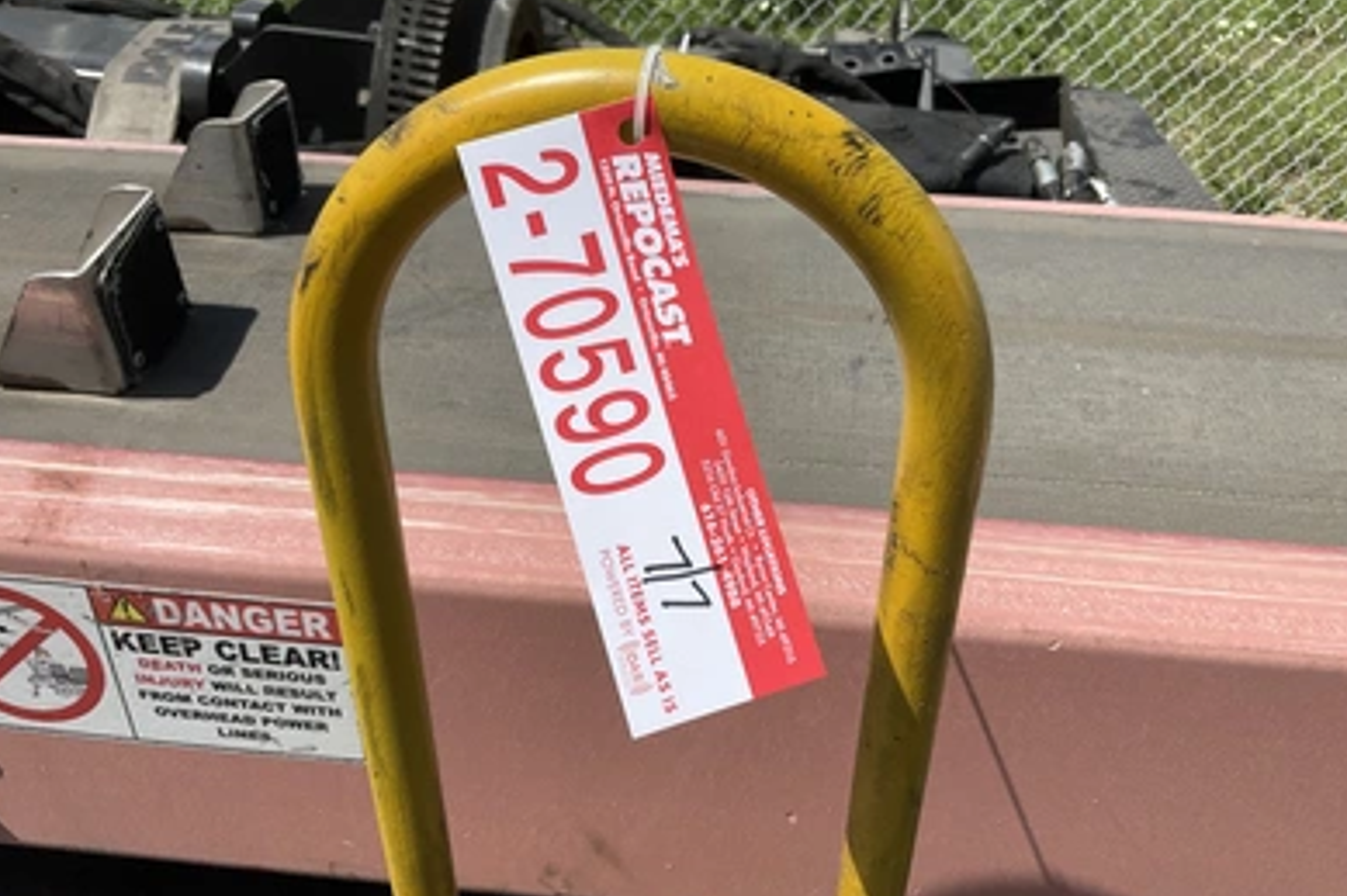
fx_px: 1159
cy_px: 436
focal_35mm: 31
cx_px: 675
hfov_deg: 60.3
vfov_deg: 42.3
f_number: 1.8
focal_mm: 3
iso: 25
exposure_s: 1/2427
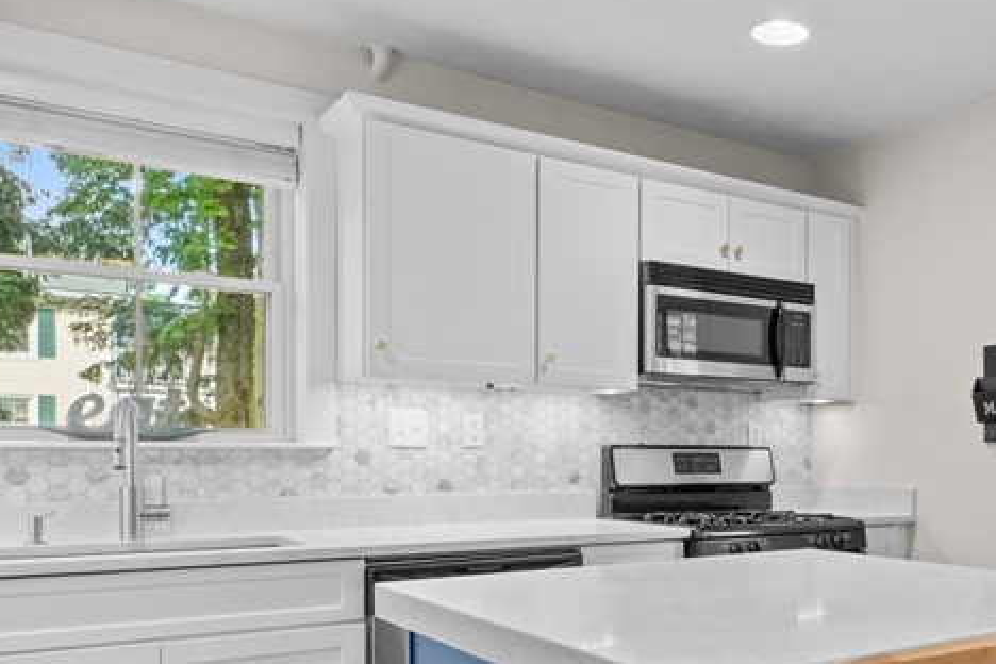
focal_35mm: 35
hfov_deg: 50.4
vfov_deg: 37.1
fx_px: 974
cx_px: 817
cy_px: 456
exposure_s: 1/10
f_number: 11
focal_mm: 16.1
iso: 3200
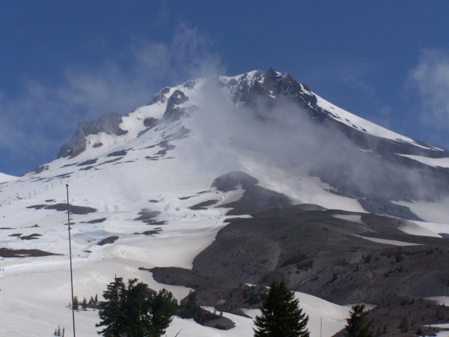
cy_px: 168
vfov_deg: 15.7
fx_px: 1219
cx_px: 224
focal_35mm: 94
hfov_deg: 20.9
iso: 64
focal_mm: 15.6
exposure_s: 1/800
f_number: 6.3
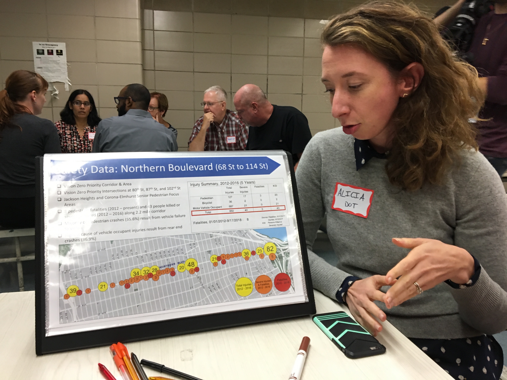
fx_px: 425
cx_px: 254
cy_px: 190
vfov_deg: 48.2
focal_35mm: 29
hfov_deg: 61.7
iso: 125
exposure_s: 1/30
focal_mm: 4.15
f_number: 2.2
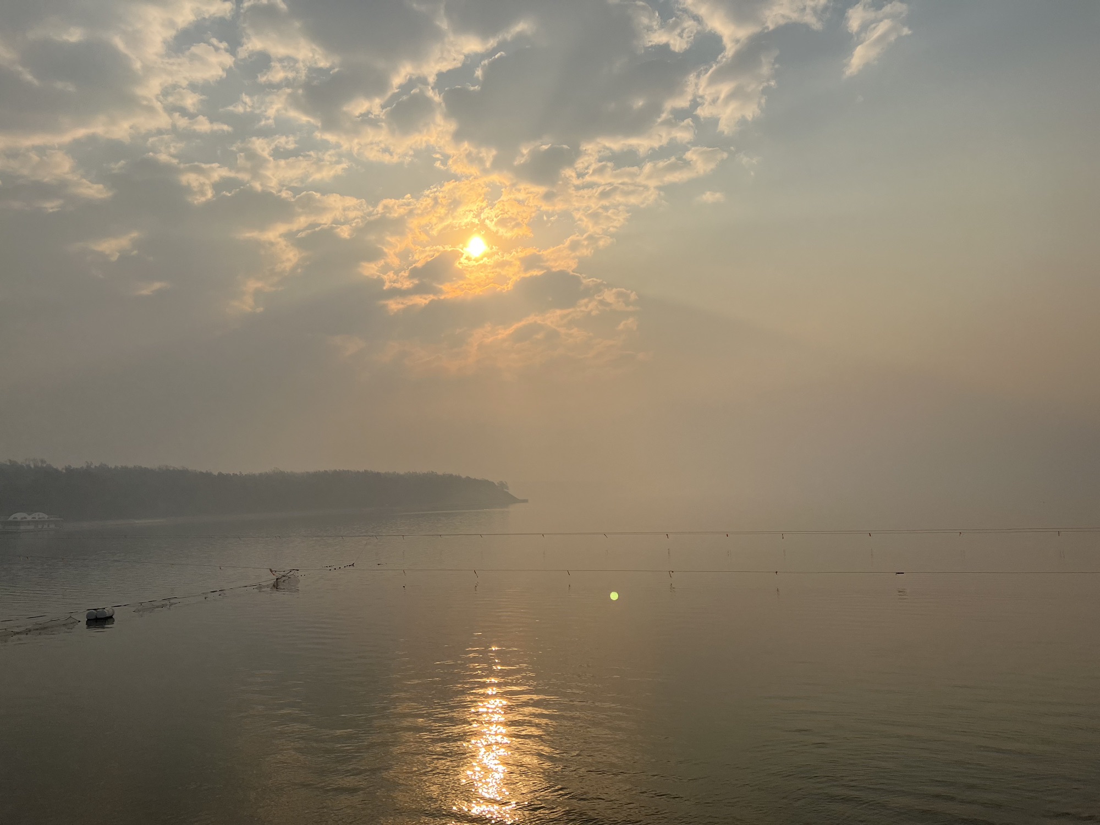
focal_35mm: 26
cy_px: 412
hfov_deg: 67.3
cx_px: 550
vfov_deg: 53.1
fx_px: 826
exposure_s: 1/12658
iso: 50
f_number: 1.5
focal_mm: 5.7
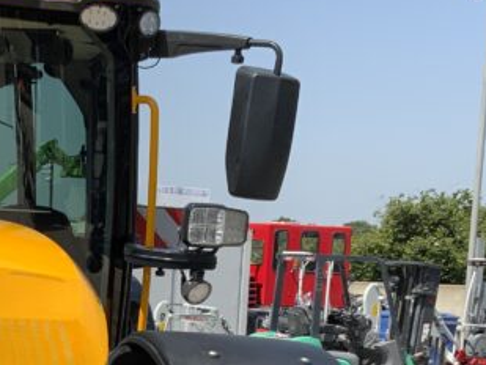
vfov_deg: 15.0
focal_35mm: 96
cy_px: 417
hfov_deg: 19.9
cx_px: 24
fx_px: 1348
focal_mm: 3
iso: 16
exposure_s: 1/1412
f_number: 1.8
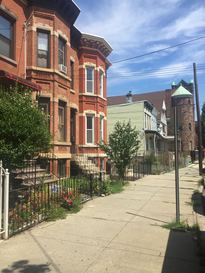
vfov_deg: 61.7
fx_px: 229
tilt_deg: +5.8
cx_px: 102
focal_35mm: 29
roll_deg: +0.1
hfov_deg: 48.2
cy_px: 136
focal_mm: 4.15
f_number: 2.2
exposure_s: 1/1721
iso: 32
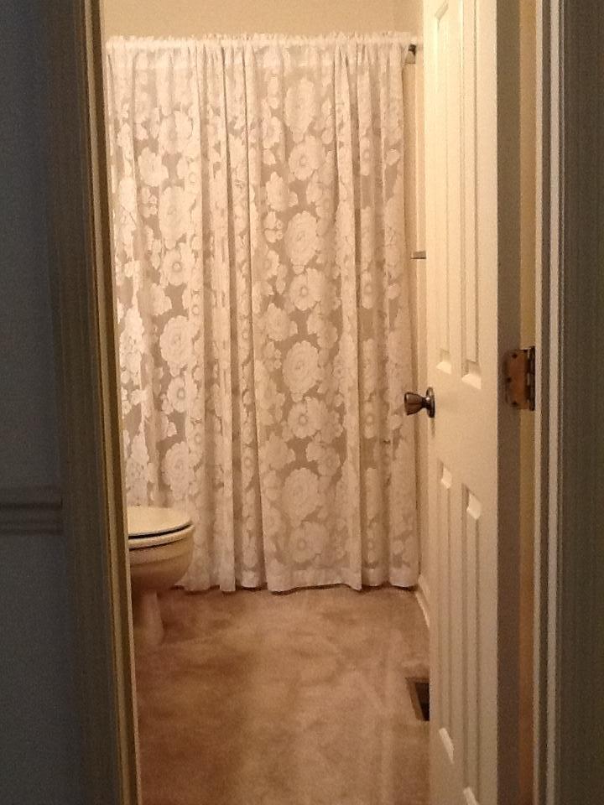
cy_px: 402
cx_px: 302
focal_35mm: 44
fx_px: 1024
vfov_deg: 42.9
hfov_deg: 32.9
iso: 125
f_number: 2.4
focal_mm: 2.03
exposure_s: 1/30
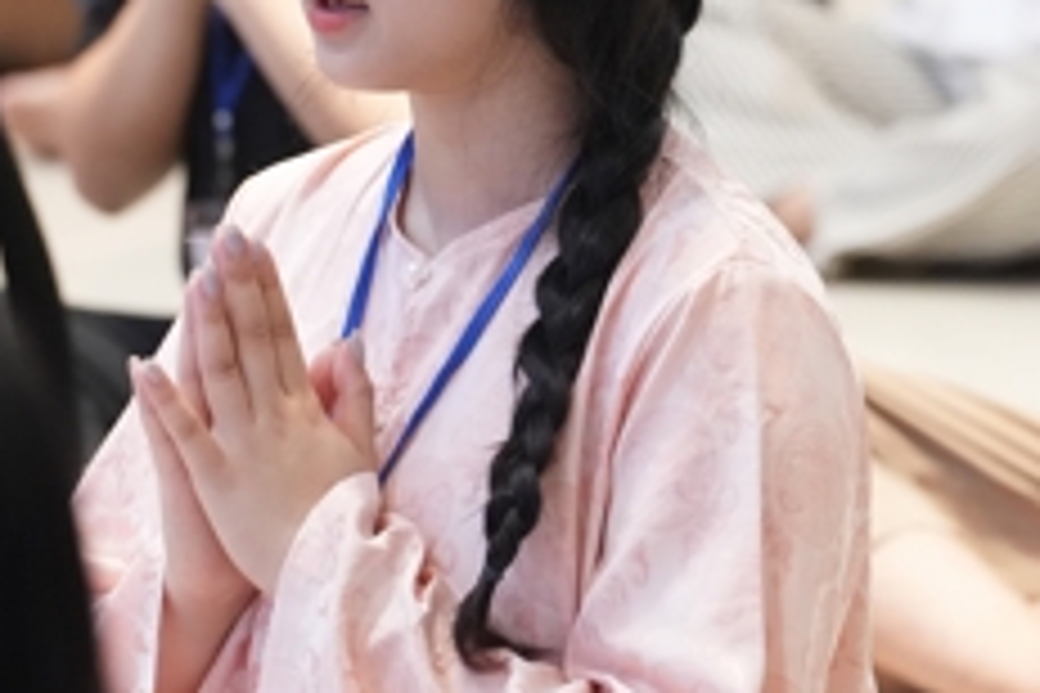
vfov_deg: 3.3
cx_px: 482
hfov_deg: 4.9
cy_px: 97
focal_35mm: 422
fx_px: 12190
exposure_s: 1/200
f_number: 4
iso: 6400
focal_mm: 150
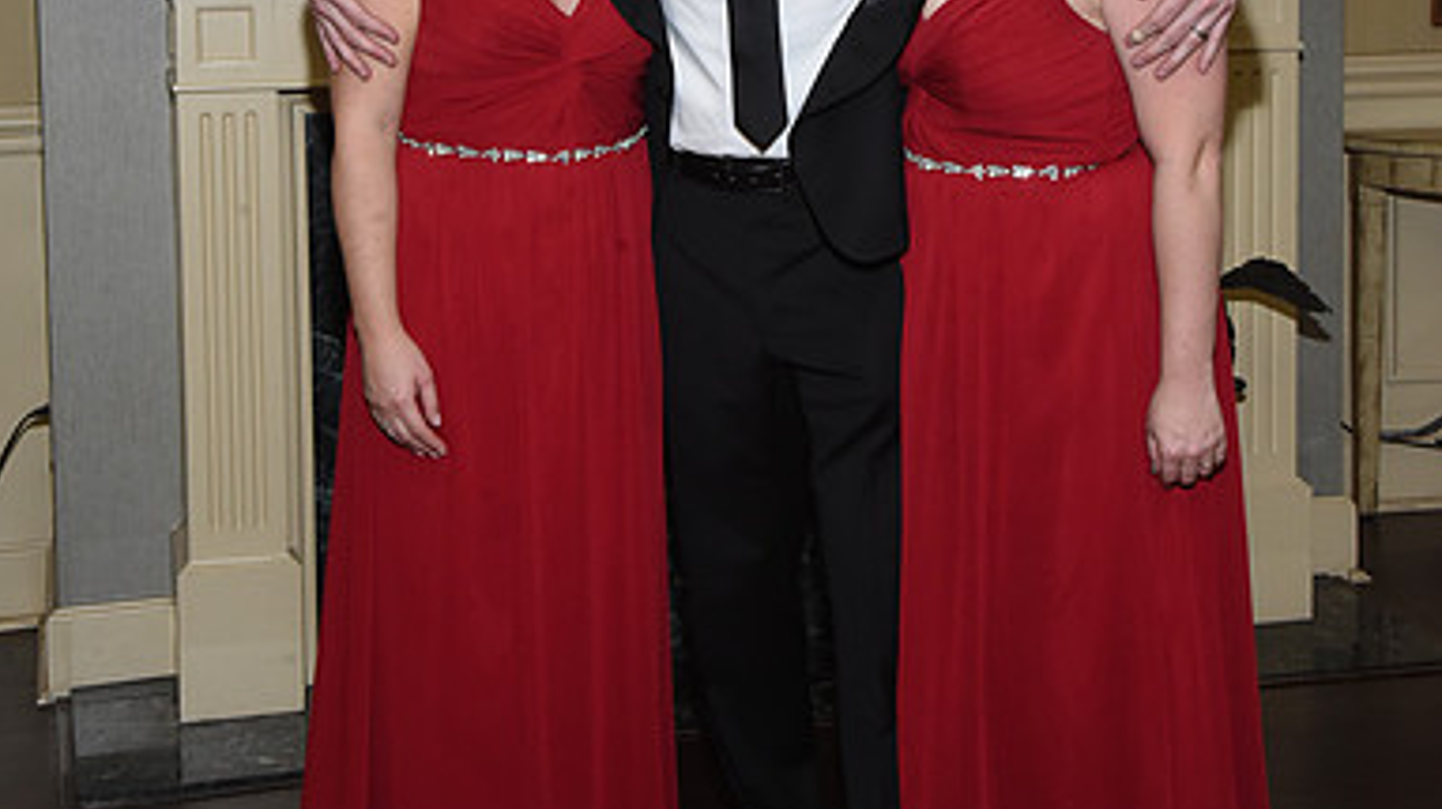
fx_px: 2790
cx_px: 717
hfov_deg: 29.0
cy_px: 90
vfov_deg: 16.3
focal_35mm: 73
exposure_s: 1/100
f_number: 13
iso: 2500
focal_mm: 46
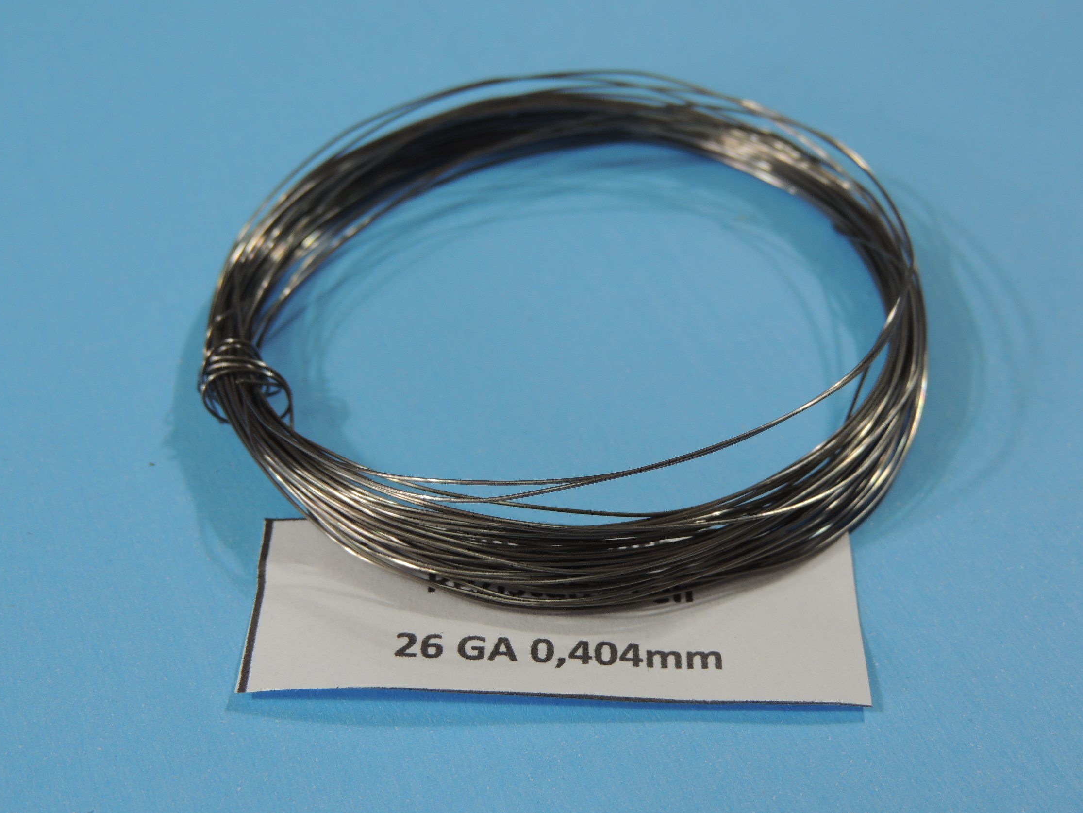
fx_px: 1752
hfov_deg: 34.3
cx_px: 548
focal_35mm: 56
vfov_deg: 26.1
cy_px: 402
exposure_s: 1/60
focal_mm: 9.8
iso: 110
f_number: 3.7
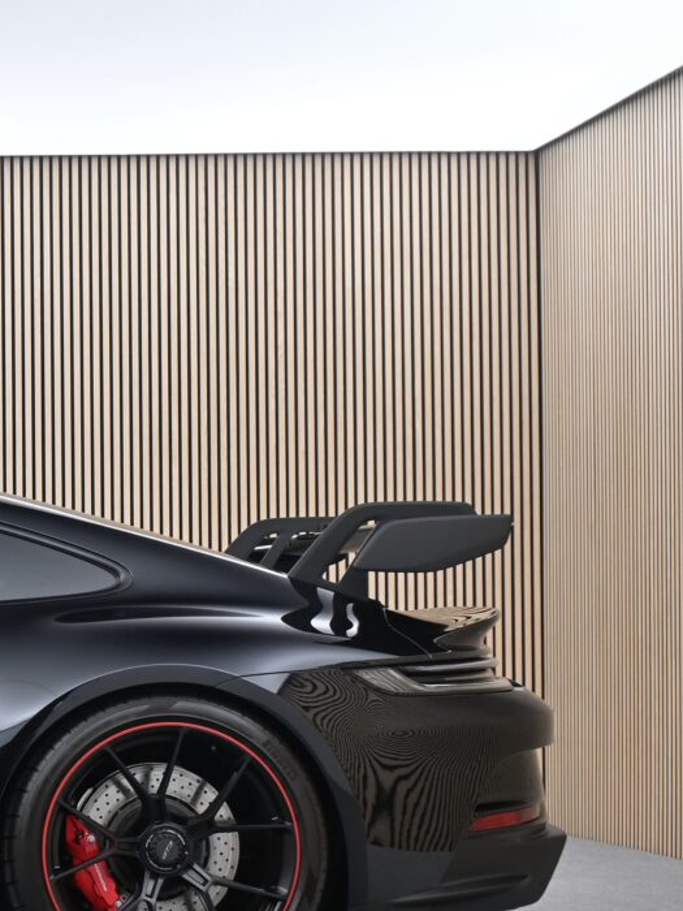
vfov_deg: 21.1
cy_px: 610
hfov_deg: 14.7
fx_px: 2440
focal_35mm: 93
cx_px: -362
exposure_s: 1/40
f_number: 4.5
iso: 800
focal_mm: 26.5
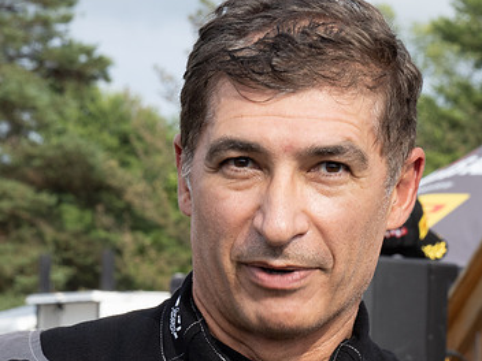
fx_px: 4595
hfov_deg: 6.0
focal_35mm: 330
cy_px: 278
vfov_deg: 4.5
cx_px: 222
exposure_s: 1/60
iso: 200
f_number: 16
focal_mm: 100
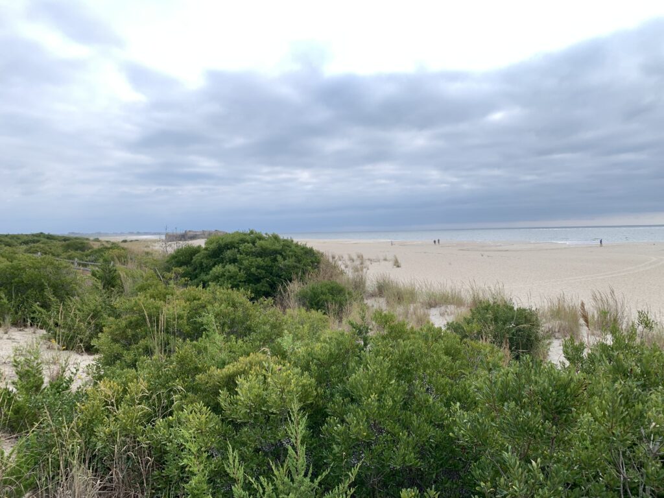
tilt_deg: -3.1
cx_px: 332
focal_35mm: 26
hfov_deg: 67.3
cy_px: 249
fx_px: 499
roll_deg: +1.0
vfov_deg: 53.1
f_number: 1.8
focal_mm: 4.25
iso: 25
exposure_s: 1/455
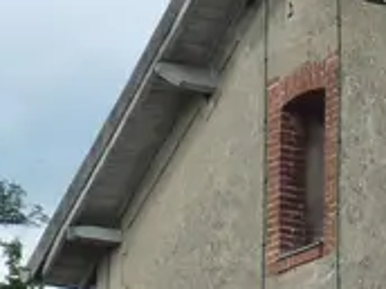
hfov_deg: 6.1
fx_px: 3312
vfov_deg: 4.9
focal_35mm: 297
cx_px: 1203
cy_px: 641
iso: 125
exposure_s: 1/250
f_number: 4.5
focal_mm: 7.1
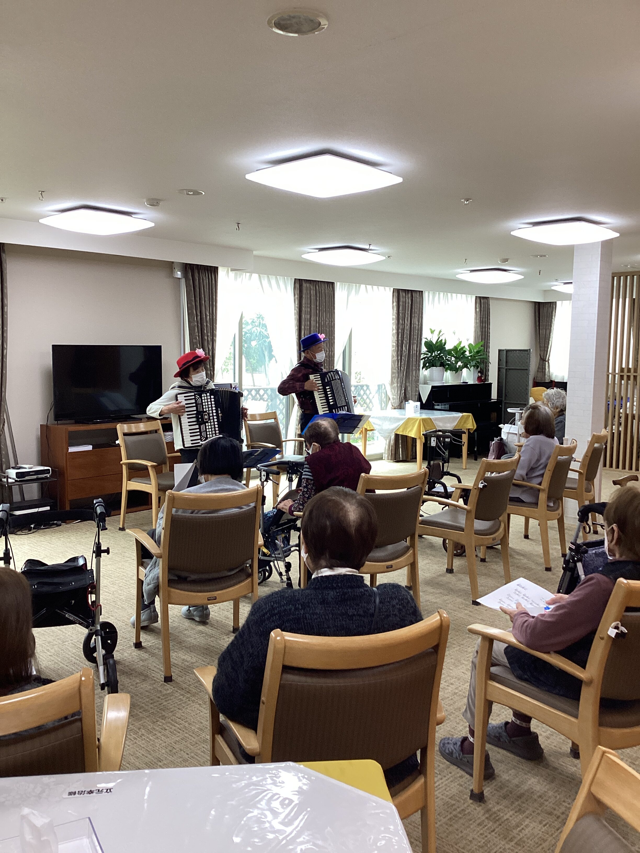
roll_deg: -0.1
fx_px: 764
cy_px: 426
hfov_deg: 45.4
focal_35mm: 31
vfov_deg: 58.4
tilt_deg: -5.3
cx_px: 320
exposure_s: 1/100
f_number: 2.4
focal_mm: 3.3
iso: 100
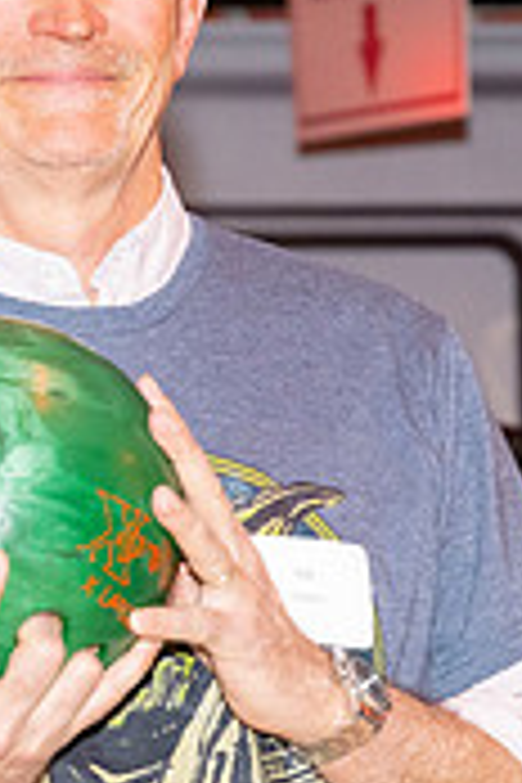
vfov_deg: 7.0
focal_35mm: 293
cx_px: 86
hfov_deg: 4.7
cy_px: 551
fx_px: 6372
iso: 2000
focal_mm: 88
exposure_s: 1/100
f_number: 5.6
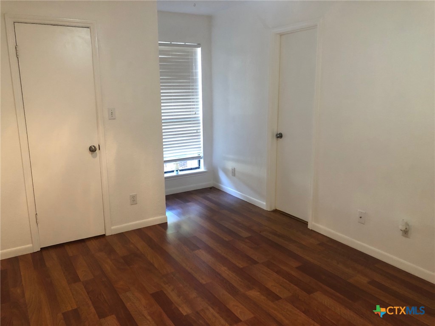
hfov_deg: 63.4
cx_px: 218
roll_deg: +1.0
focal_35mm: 28
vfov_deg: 49.7
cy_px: 163
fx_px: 352
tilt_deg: -11.0
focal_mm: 3.99
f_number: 1.8
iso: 100
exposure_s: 1/11
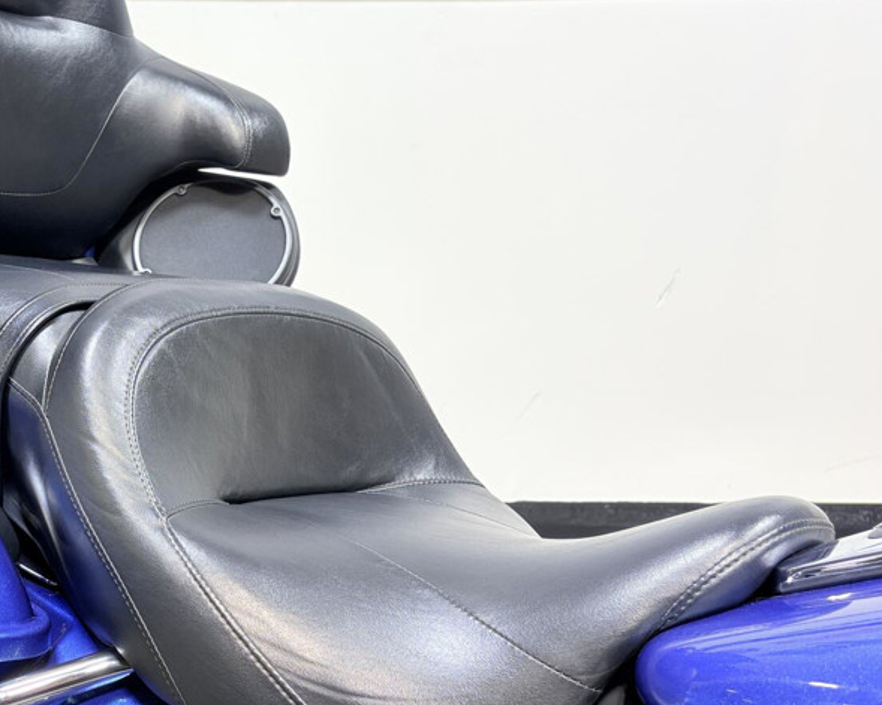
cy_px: 374
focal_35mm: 46
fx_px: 1201
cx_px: 134
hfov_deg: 38.3
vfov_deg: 32.7
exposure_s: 1/120
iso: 50
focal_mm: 5.96
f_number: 1.6
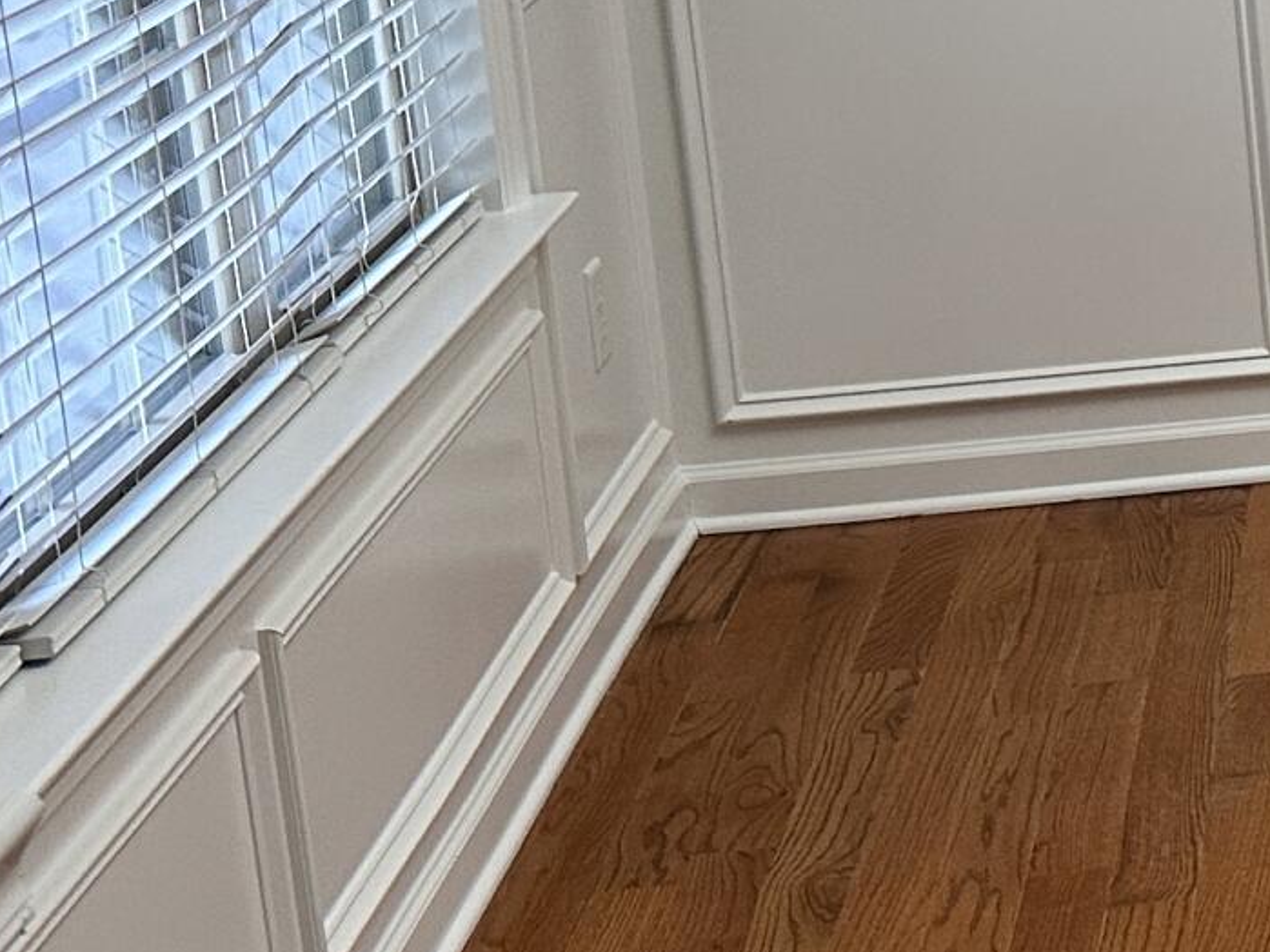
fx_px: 3778
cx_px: 2069
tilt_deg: -12.2
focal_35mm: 103
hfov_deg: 16.8
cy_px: 58
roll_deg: +2.5
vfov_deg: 14.2
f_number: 1.78
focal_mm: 6.86
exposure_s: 1/120
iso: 200
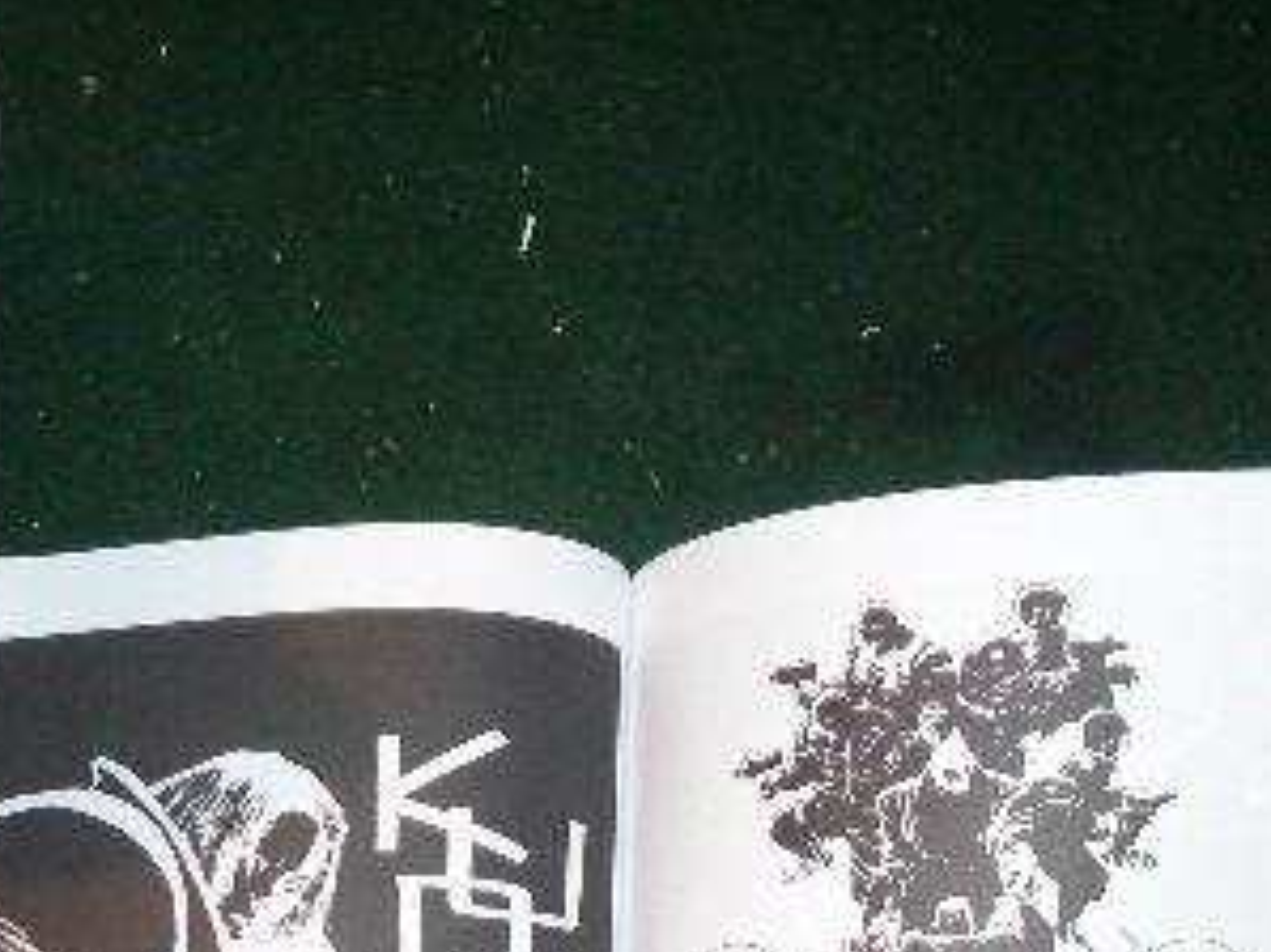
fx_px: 2753
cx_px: 276
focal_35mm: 75
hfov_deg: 25.6
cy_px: 982
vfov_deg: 19.0
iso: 200
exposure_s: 1/60
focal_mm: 5.8
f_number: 2.6
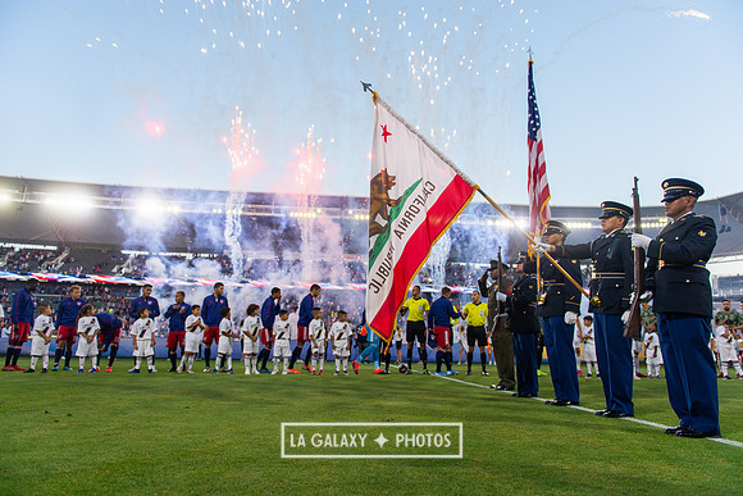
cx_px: 372
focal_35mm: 24
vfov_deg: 53.2
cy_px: 248
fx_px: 495
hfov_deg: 73.7
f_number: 2.8
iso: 200
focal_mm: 24
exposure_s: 1/800
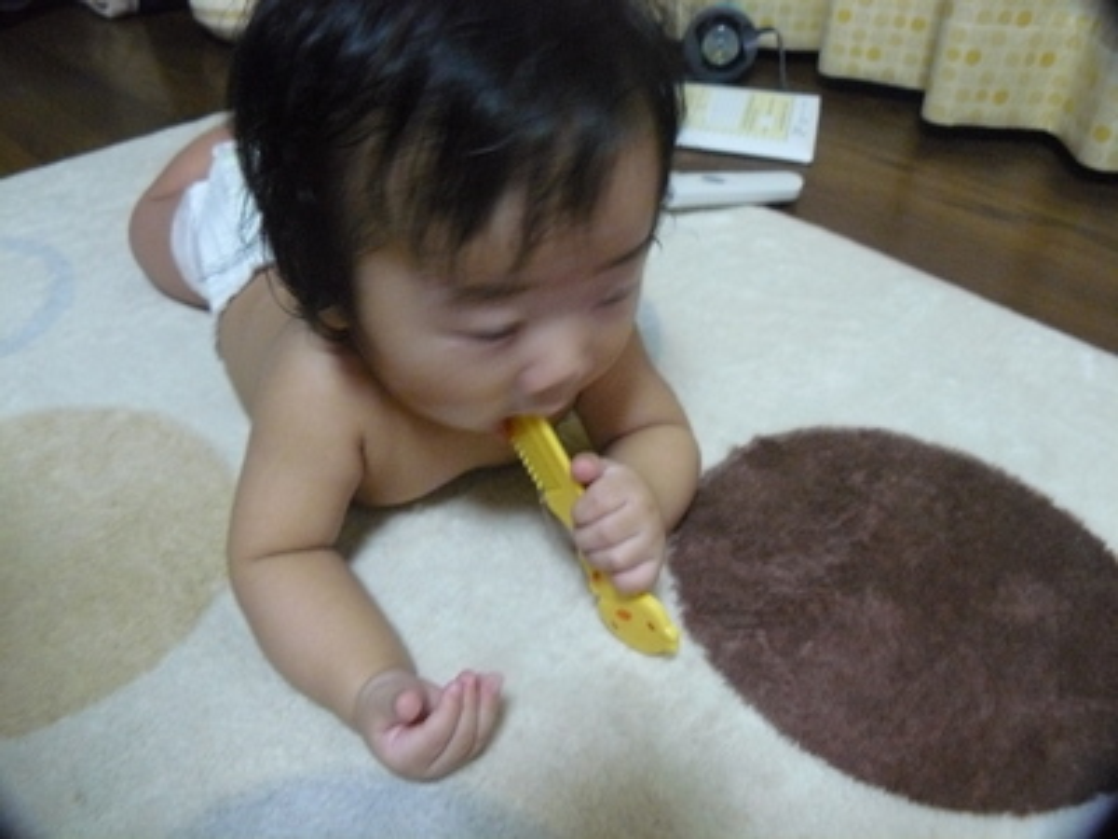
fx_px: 1163
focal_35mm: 36
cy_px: 420
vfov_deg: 39.7
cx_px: 559
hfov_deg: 51.4
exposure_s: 1/15
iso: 400
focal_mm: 6
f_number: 2.8
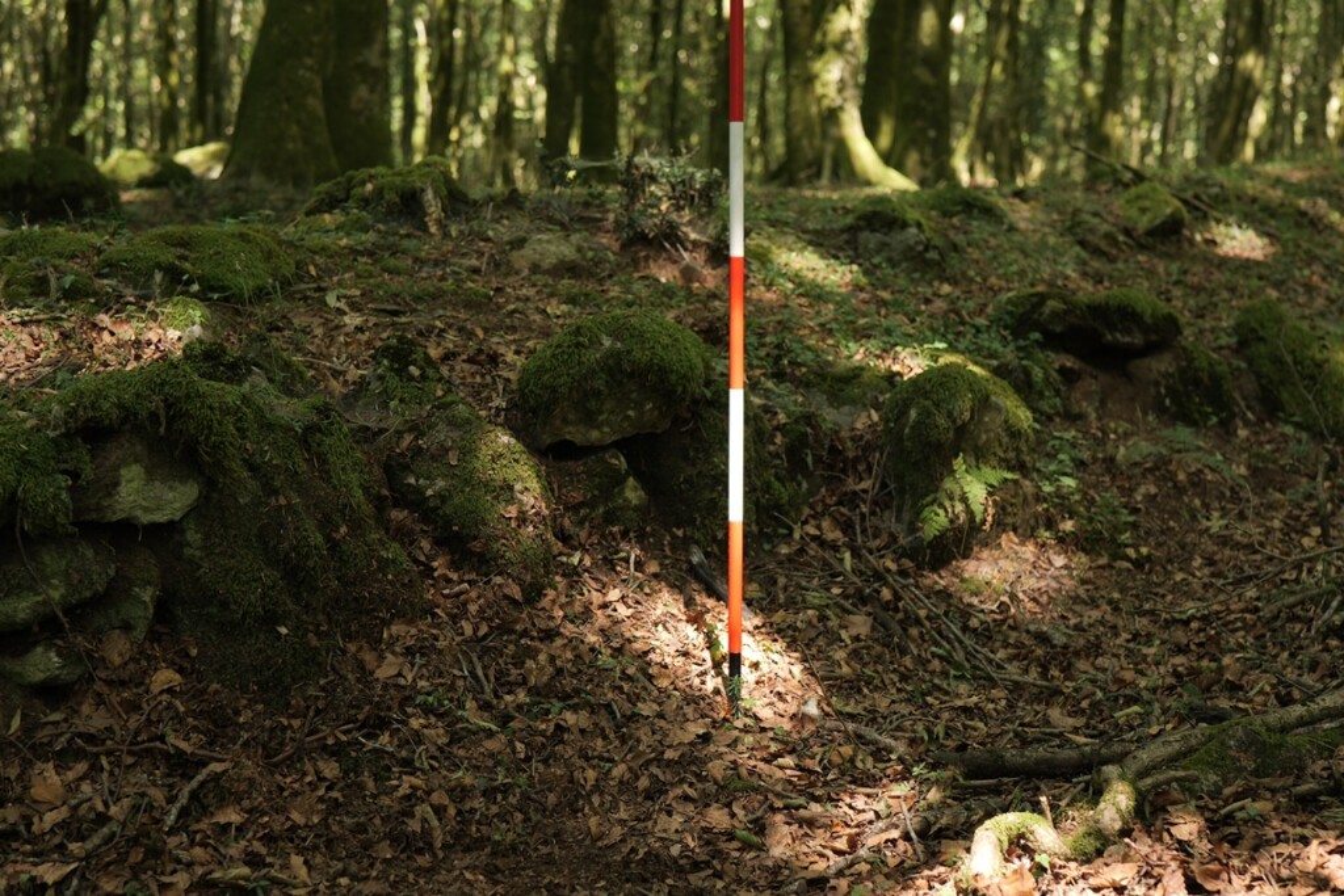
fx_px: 1867
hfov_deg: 39.6
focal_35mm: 50
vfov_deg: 27.0
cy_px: 448
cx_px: 672
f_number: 4
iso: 800
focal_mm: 50
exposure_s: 1/100
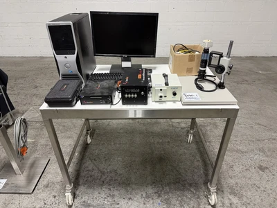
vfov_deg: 56.8
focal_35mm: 24
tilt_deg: -31.9
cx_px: 138
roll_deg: +1.5
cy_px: 104
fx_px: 192
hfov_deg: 71.6
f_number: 1.78
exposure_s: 1/60
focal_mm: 6.76
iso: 200
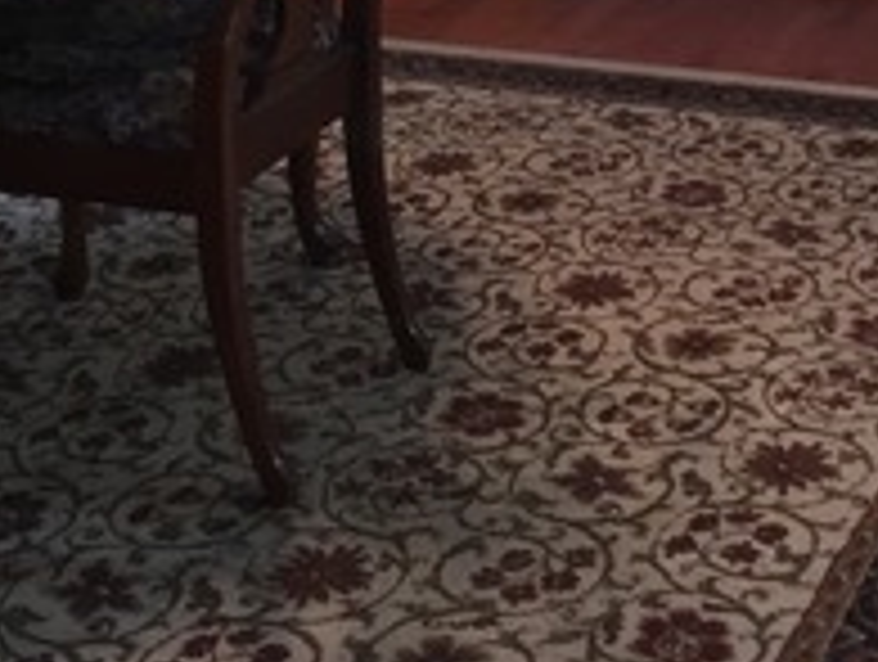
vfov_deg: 14.5
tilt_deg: -6.9
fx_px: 2414
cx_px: 644
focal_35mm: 95
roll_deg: -0.4
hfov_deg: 20.5
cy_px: -356
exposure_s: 1/17
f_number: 2.2
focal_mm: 4.15
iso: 80
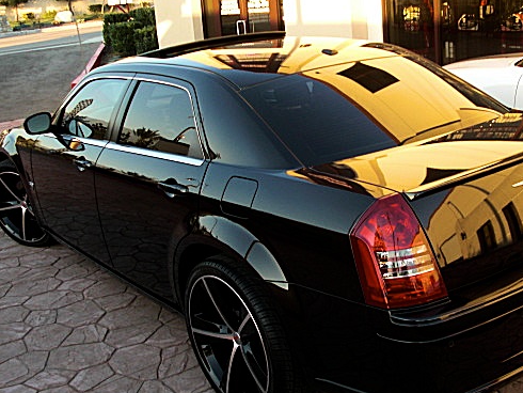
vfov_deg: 30.9
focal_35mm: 47
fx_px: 710
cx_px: 306
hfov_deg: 40.3
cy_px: 193
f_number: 2.8
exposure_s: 1/125
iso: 100
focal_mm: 6.3
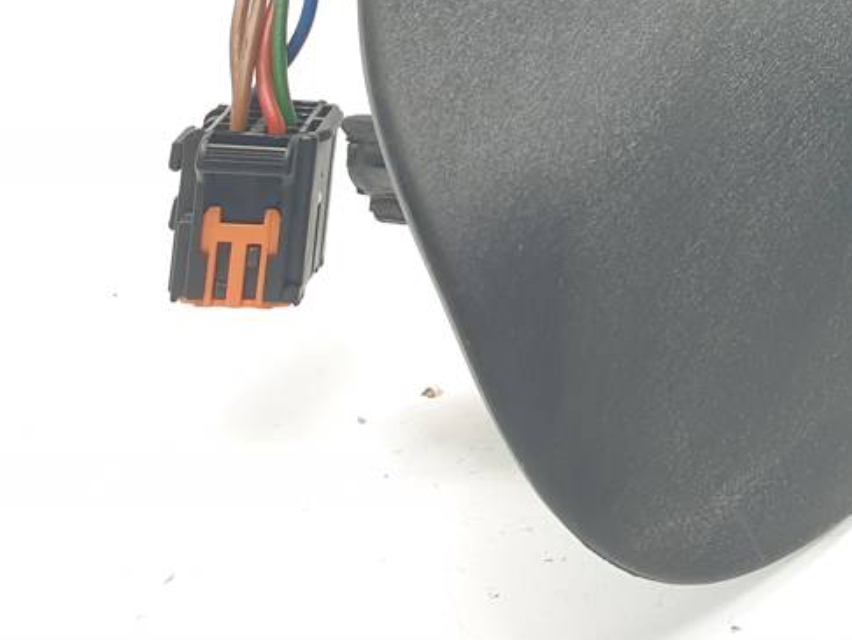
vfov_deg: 17.4
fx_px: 1896
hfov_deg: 21.6
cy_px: -298
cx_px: 1241
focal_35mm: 77
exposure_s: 1/100
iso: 64
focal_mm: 4.3
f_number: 2.4
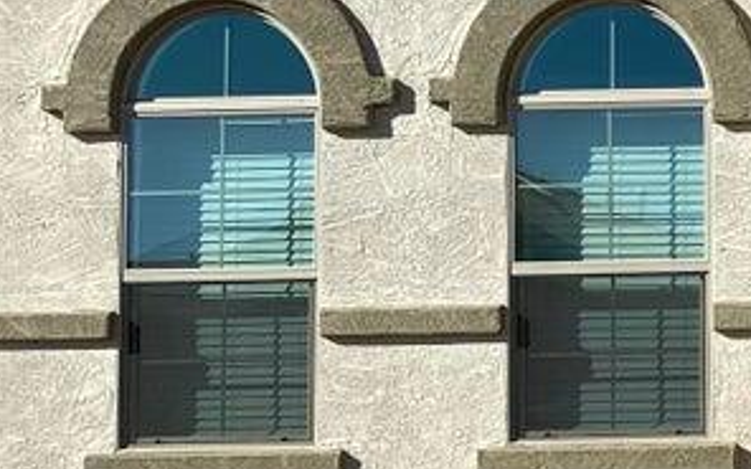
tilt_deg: +2.6
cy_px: 281
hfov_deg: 14.3
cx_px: 1387
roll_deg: +0.1
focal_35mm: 127
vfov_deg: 10.3
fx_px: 2599
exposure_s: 1/3984
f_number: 1.8
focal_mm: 4.25
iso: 32
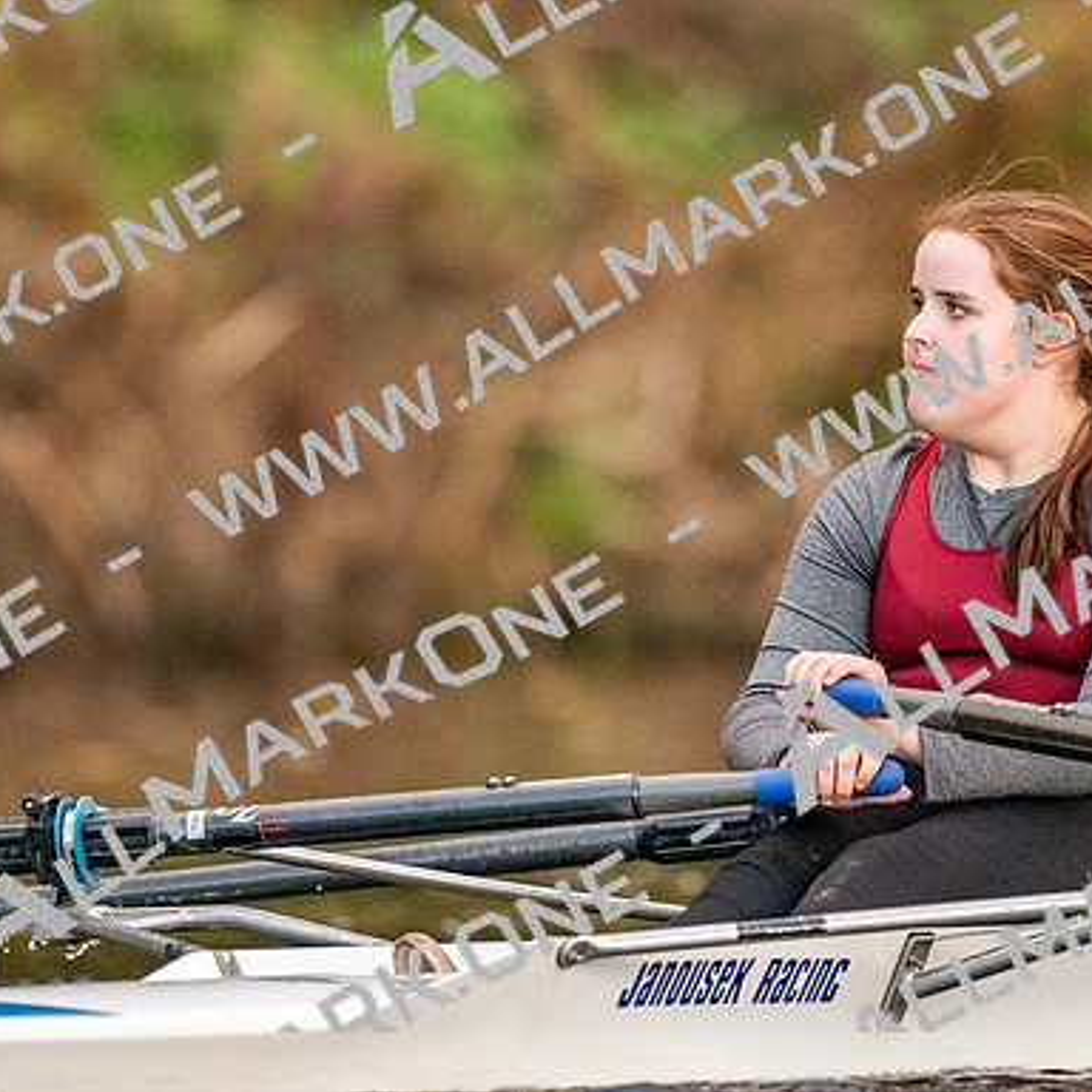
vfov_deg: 1.5
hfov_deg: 1.5
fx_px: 41222
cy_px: 546
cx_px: 537
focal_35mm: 1155
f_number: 4
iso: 9000
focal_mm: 600
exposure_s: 1/2500
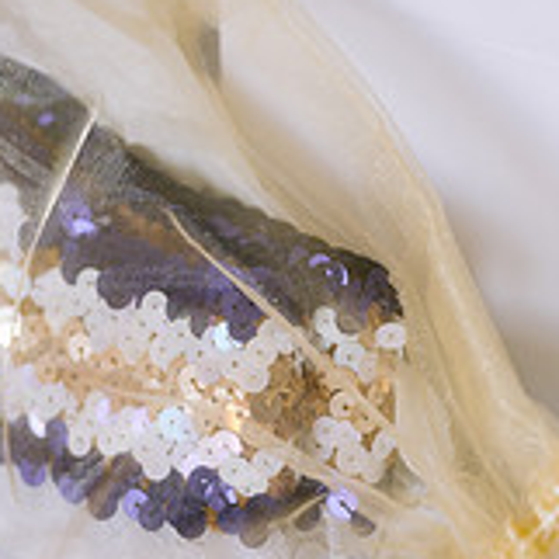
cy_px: 460
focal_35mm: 153
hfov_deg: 11.3
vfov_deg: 11.4
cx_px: 517
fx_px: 2795
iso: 400
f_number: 2.8
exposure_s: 1/200
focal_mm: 50
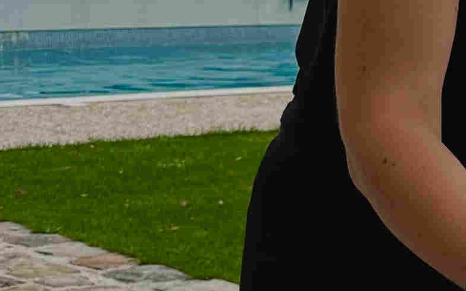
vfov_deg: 9.9
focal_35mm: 131
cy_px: 323
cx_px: 809
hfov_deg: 14.3
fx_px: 1663
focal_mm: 6.86
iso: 80
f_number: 1.78
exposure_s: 1/1412
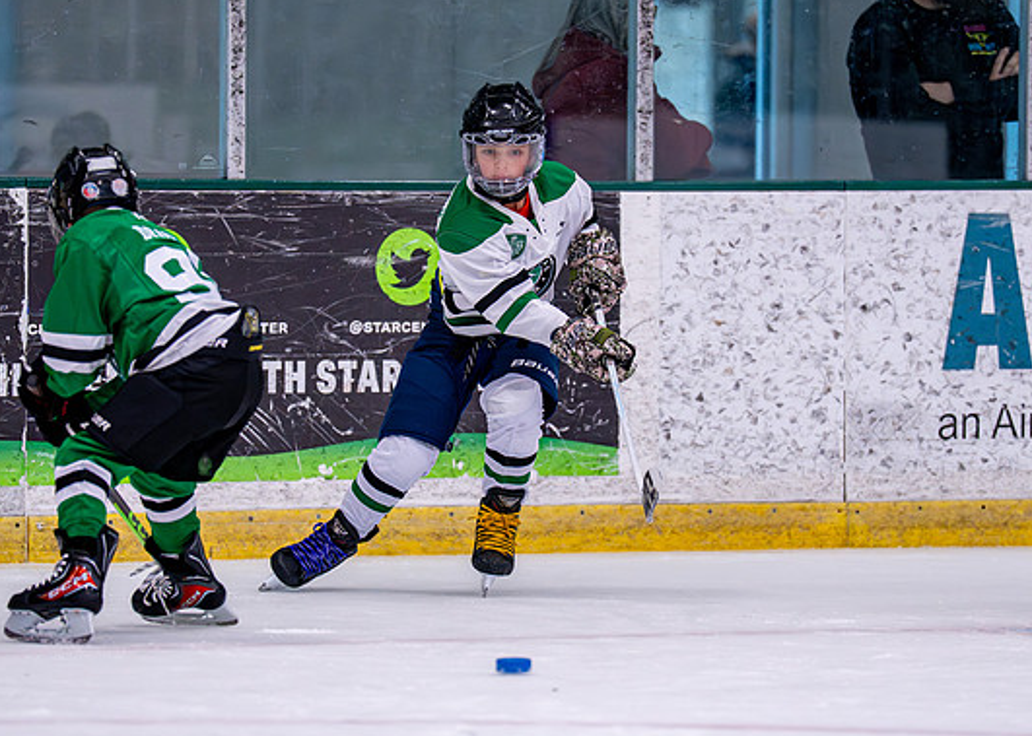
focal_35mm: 326
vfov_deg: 4.4
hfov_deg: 6.2
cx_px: 513
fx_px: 9553
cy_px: 412
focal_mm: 200
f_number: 2.8
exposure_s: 1/1250
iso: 2500
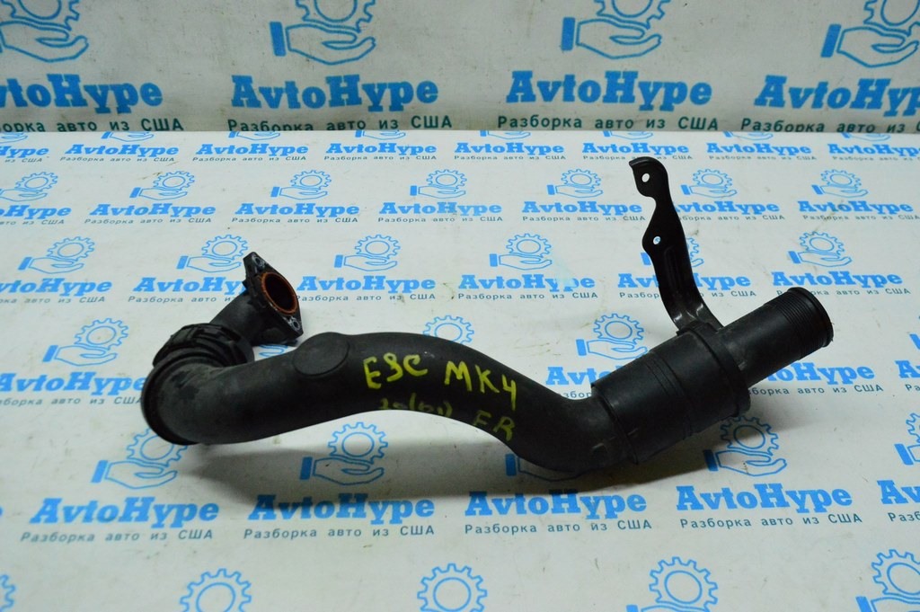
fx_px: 804
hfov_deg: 59.5
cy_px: 306
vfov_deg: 41.6
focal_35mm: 32
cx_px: 460
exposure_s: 1/640
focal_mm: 21
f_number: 6.3
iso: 6400
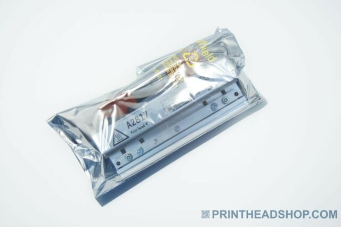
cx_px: 170
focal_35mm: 42
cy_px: 114
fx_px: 398
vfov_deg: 31.9
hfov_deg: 46.4
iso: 100
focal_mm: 28
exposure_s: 1/100
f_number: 4.5
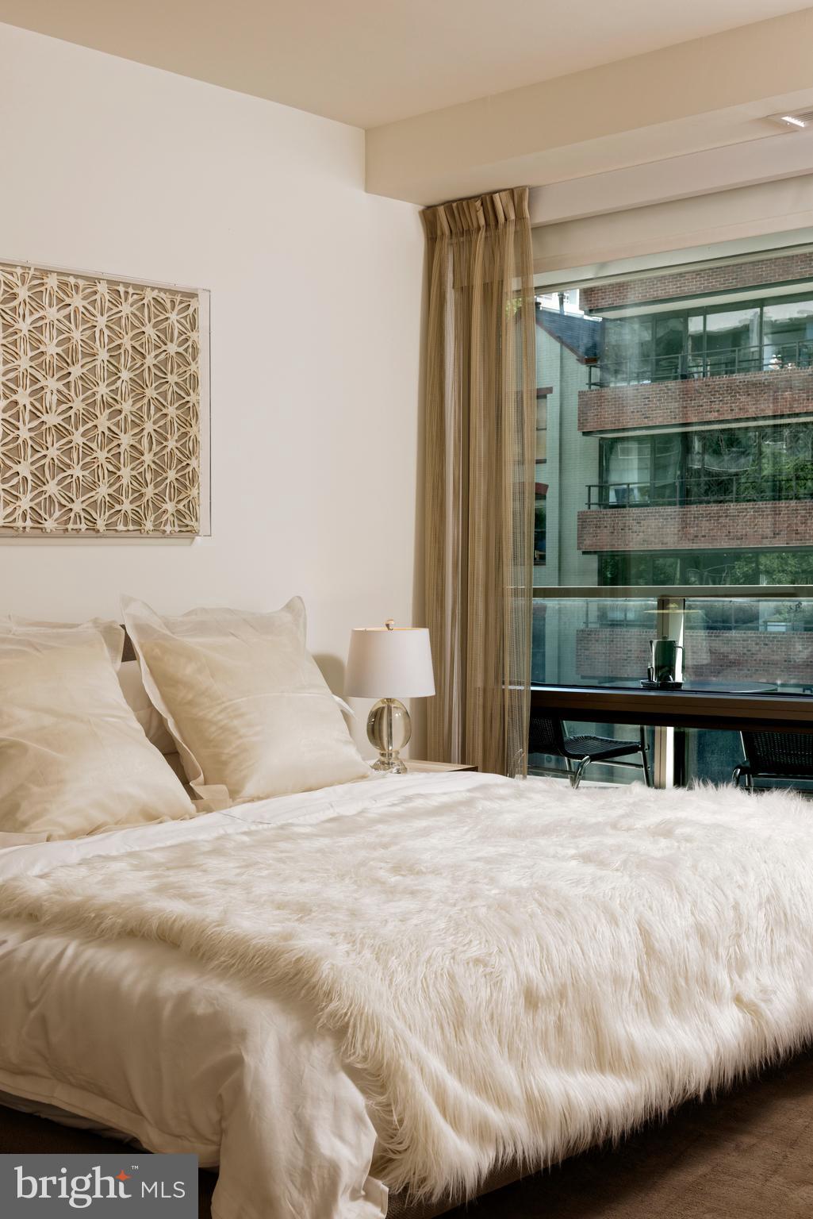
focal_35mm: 44
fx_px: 1489
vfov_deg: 44.5
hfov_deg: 30.5
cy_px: 610
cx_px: 406
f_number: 14
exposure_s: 1/15
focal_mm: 44
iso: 250
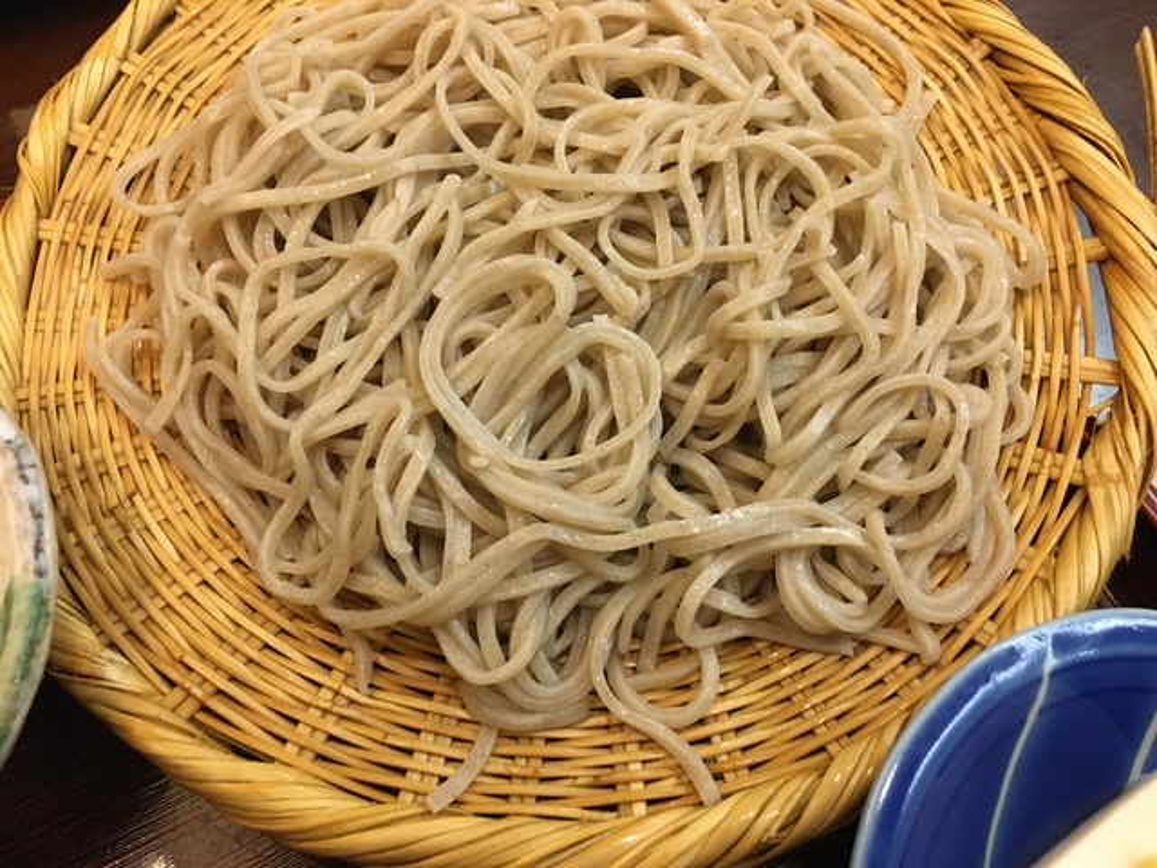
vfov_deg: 48.2
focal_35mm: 29
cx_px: 578
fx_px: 969
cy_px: 434
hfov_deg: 61.7
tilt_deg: -63.9
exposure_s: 1/30
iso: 160
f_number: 2.2
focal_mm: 4.15
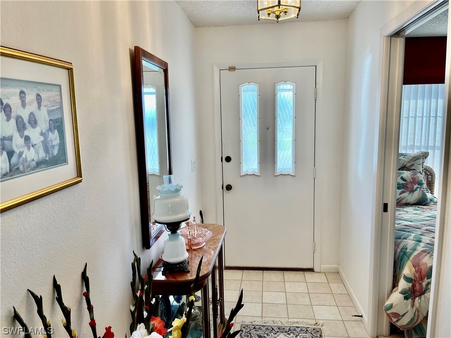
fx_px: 339
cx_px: 226
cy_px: 169
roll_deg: +1.9
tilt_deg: -8.5
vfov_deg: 53.1
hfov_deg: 67.3
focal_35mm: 26
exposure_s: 1/155
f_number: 1.6
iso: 64
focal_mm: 5.1
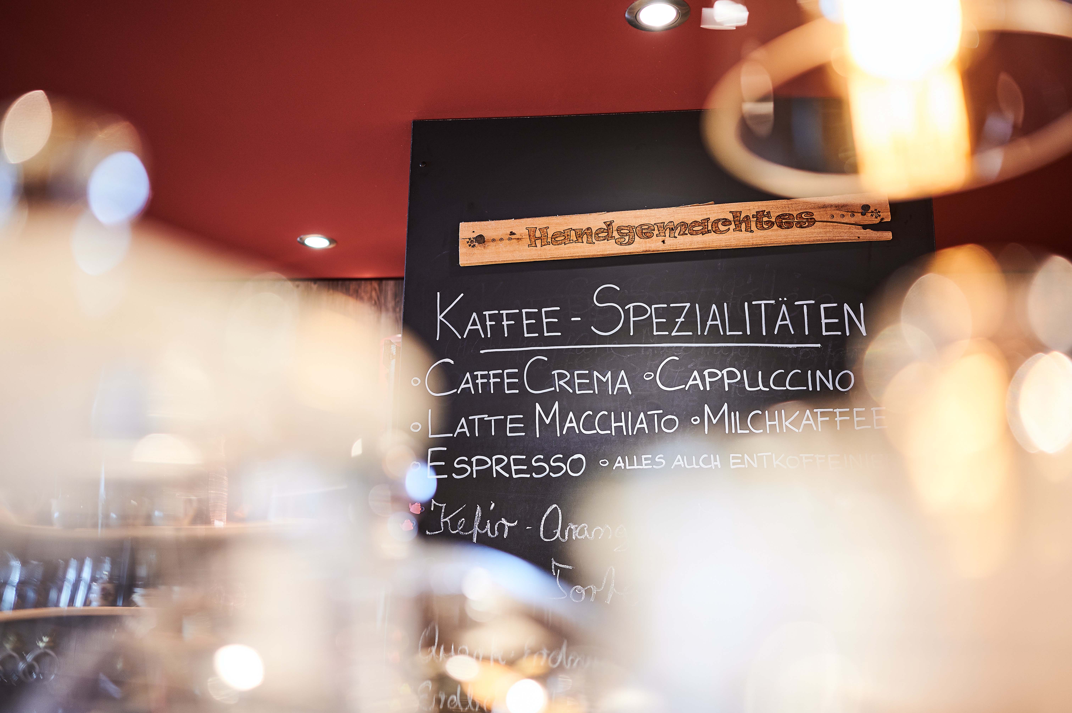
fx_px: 1042
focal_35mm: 35
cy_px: 356
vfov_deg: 37.8
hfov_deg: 54.5
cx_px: 536
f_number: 1.8
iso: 250
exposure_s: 1/125
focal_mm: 35
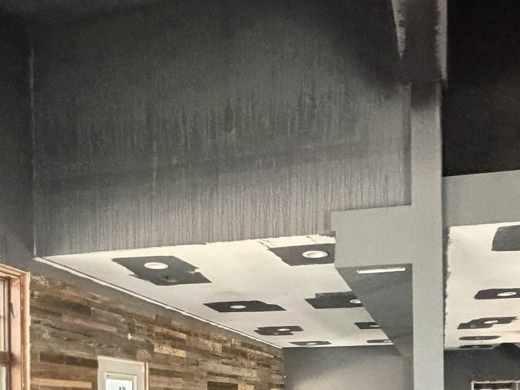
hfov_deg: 46.7
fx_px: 601
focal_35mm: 40
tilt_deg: +0.4
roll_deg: +1.3
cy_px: 405
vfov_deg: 32.5
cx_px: 287
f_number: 2.2
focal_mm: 2.22
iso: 1250
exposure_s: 1/60
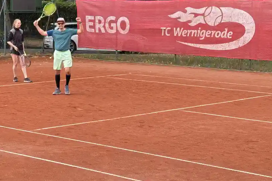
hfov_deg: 20.4
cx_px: 32
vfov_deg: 13.9
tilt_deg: -3.2
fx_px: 740
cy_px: 31
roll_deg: -0.9
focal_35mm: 98
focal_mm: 6.76
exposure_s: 1/651
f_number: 1.78
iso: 64
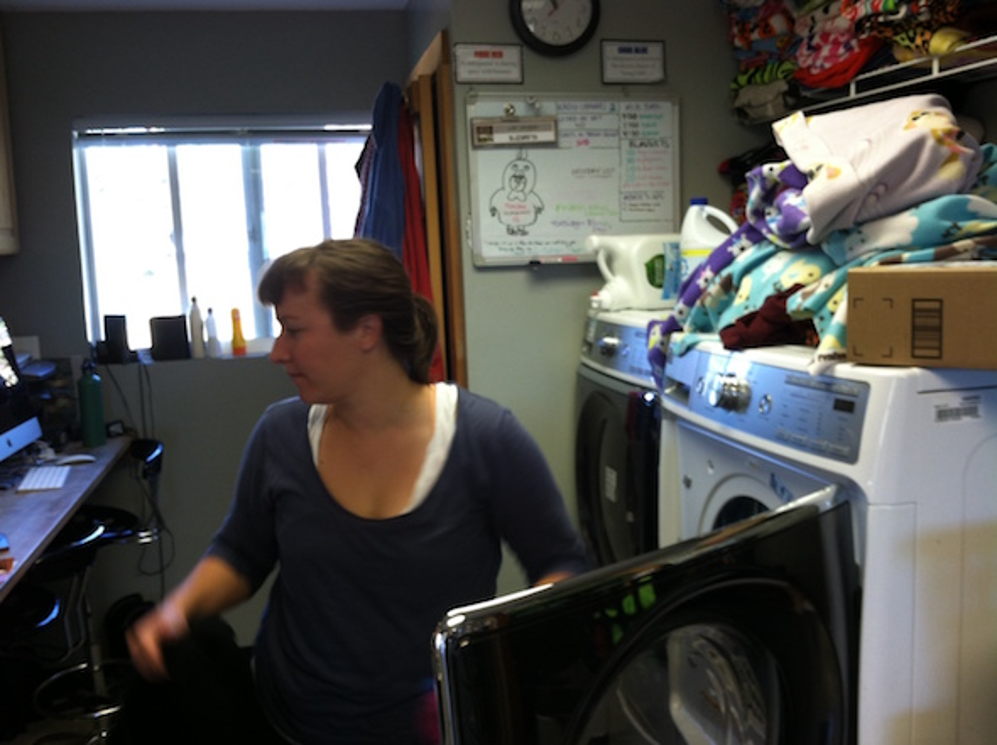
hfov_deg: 52.7
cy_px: 372
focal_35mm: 35
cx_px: 498
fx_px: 1007
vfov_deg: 40.6
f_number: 2.8
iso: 80
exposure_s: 1/20
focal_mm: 3.85
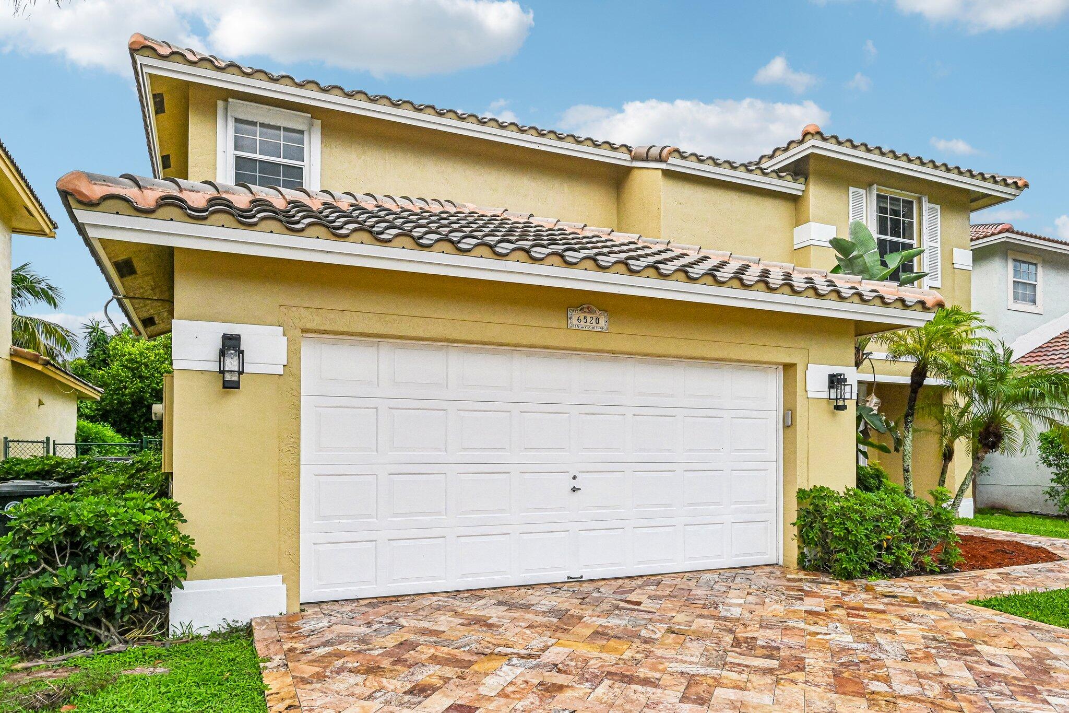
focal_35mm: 22
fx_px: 653
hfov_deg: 78.6
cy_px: 356
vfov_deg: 57.2
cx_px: 534
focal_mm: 22
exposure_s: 1/4000
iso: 4000
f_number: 8
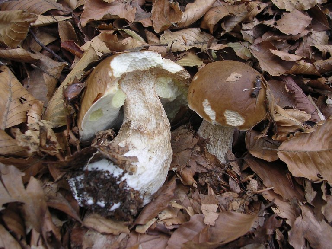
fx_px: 364
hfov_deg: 49.0
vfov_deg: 37.7
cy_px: 124
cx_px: 166
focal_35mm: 38
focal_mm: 5.8
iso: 100
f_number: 2.8
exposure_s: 1/9.2
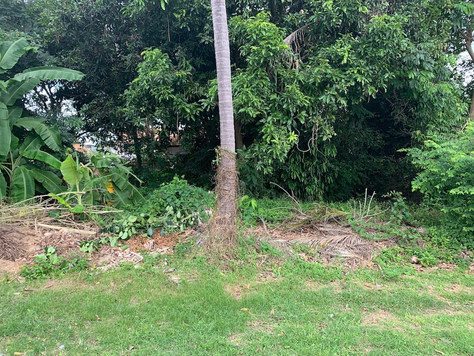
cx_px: 237
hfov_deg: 67.3
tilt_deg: -2.4
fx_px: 356
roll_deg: +2.6
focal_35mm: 26
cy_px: 178
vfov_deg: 53.1
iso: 32
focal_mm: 4.25
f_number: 1.8
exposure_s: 1/122
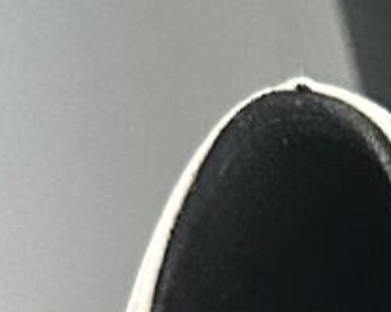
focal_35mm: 232
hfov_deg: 8.1
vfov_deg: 5.5
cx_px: 701
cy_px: 1361
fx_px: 2681
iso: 400
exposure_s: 1/60
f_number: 1.78
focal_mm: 6.86
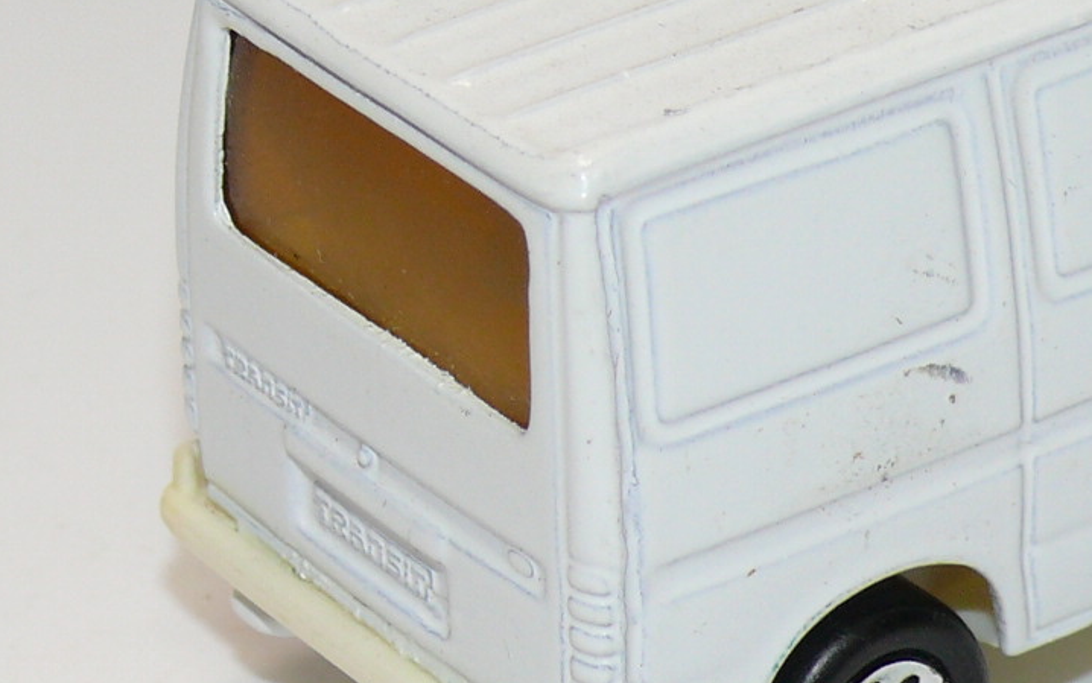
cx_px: 1007
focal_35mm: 229
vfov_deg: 5.7
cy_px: 176
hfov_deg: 9.1
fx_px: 6816
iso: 100
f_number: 4
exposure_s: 1/30
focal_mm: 13.1
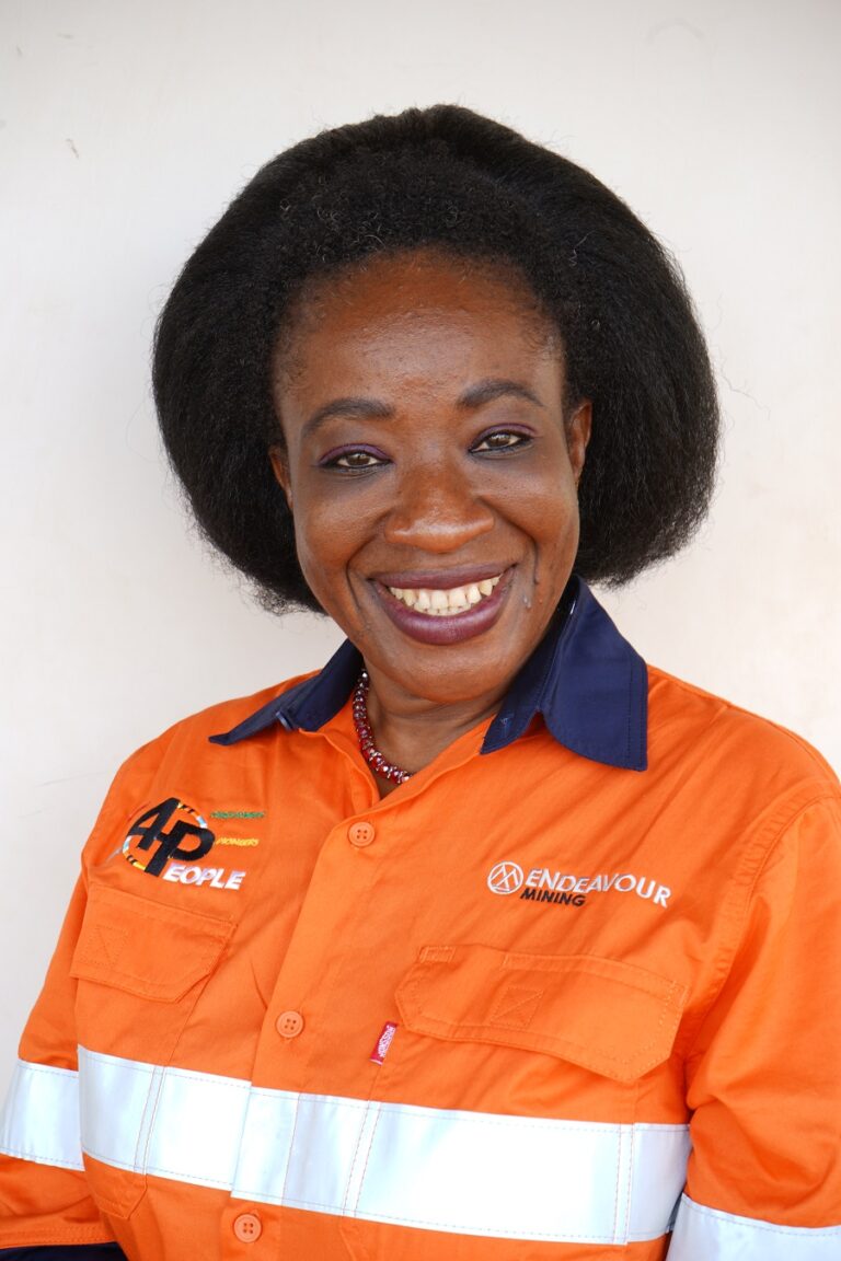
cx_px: 420
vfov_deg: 39.6
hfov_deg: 27.0
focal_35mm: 50
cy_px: 630
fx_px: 1752
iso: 50
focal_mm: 50
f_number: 10
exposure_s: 1/5
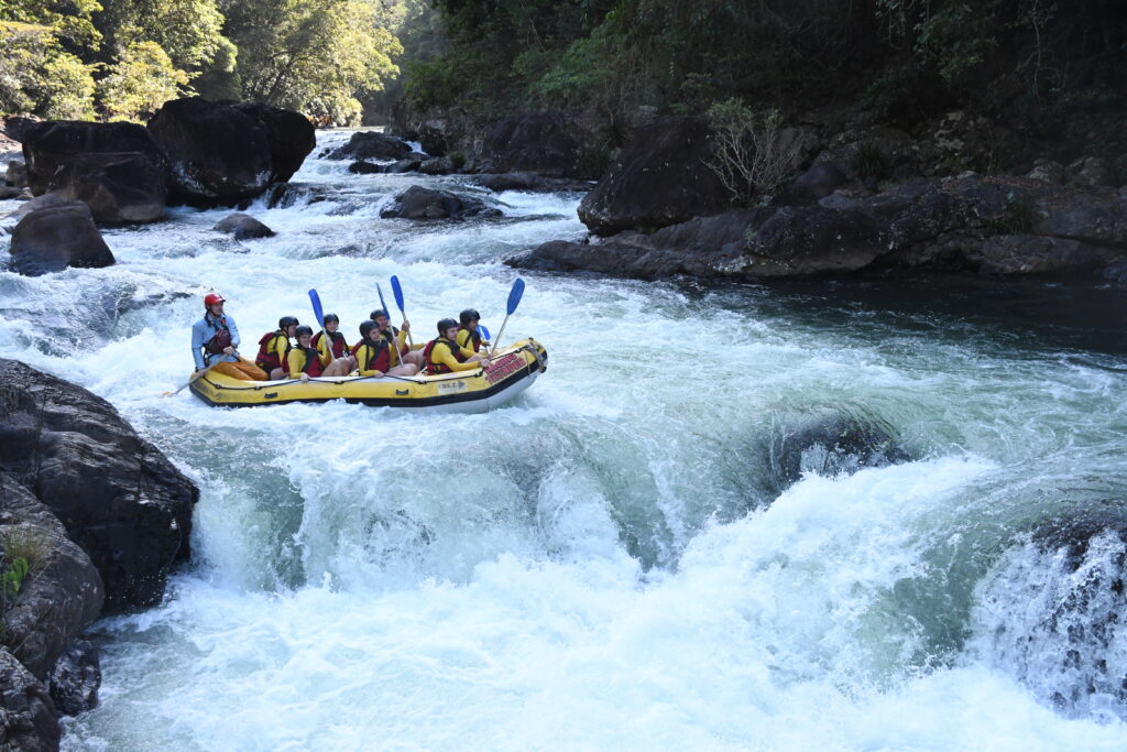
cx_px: 564
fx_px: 1127
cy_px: 376
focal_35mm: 36
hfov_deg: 53.1
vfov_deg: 36.9
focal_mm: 24
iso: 2000
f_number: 5.6
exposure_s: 1/1250
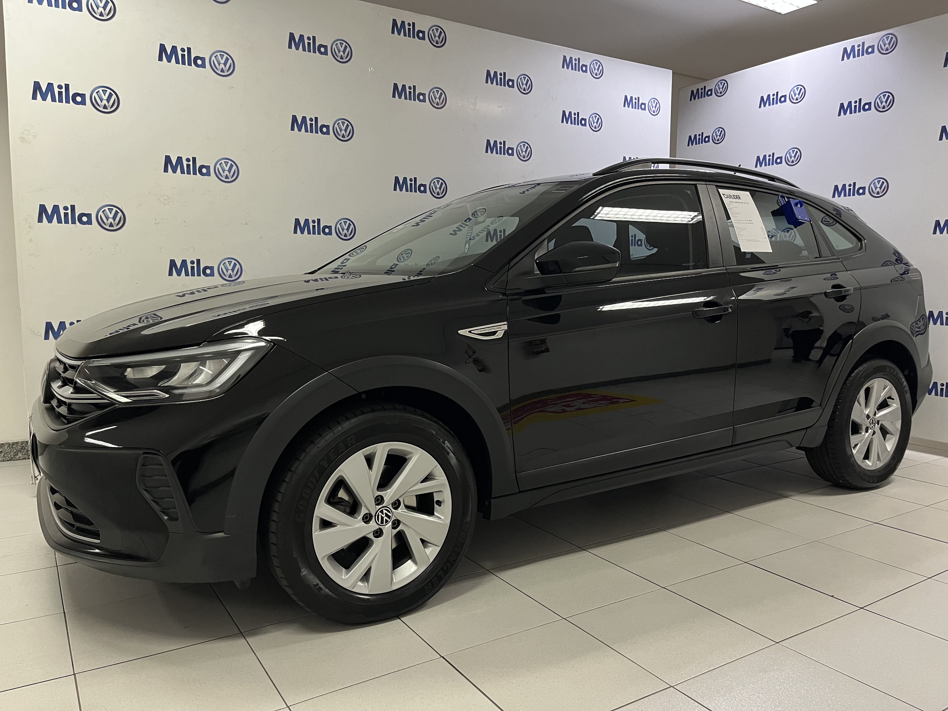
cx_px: 474
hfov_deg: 67.3
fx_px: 712
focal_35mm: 26
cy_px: 356
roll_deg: -0.4
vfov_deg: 53.1
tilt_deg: -6.1
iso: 160
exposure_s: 1/60
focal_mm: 5.1
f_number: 1.6
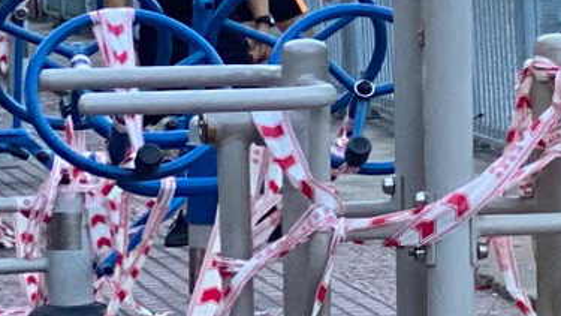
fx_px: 4493
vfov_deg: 4.0
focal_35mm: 302
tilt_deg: -3.6
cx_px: 1330
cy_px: 87
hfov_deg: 6.8
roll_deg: +1.5
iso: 250
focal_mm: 6
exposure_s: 1/77
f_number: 2
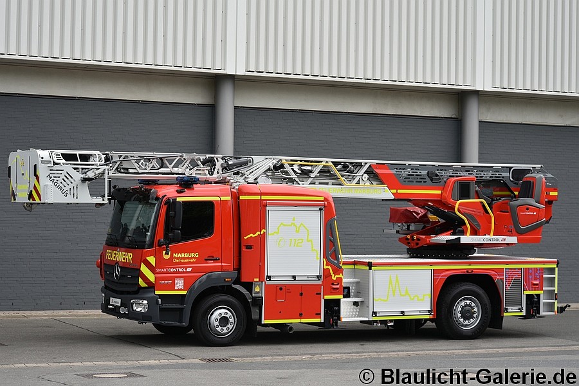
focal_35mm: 78
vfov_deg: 17.5
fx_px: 1254
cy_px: 193
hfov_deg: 26.0
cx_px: 290
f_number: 6.3
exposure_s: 1/160
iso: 400
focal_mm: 78
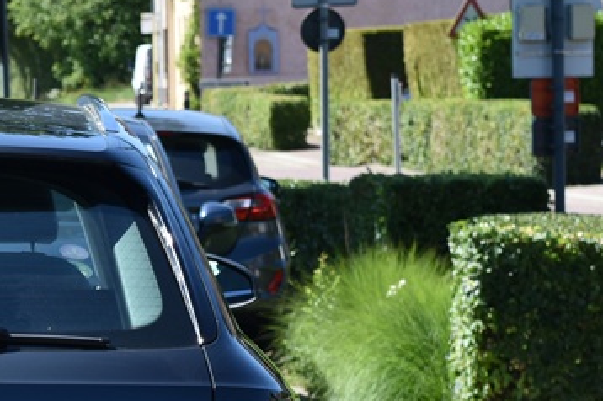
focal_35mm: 230
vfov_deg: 5.9
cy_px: 431
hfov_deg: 8.8
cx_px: -135
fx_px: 3856
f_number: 6.3
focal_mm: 55
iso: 100
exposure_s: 1/320
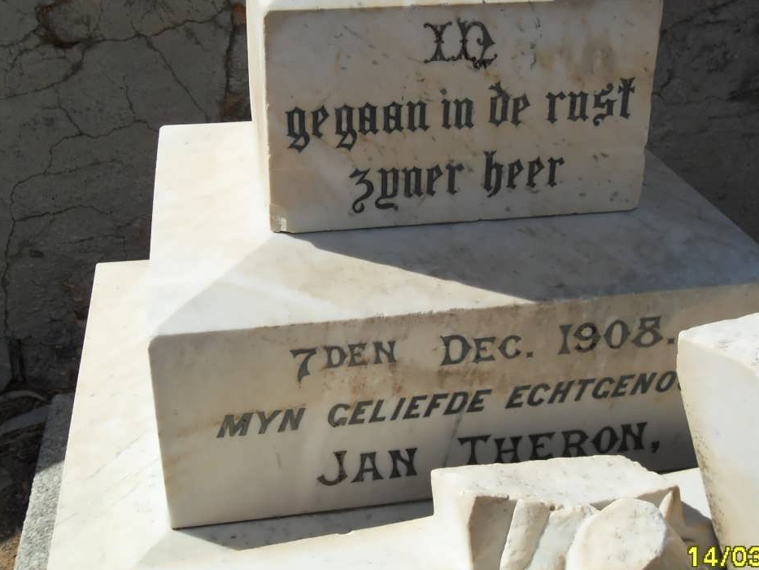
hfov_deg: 42.1
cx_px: 393
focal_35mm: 45
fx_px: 987
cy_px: 261
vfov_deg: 32.2
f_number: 8.2
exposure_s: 1/350
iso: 80
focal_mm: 6.3
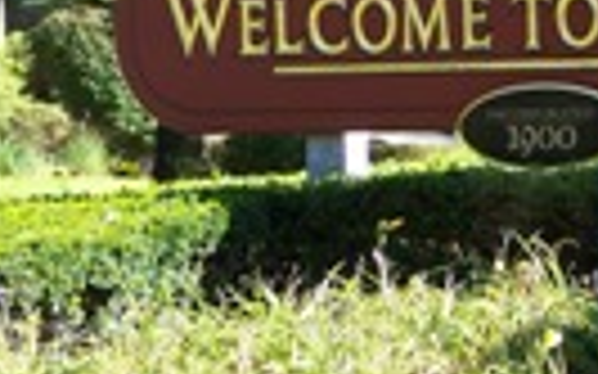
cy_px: 95
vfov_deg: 3.3
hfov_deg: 5.3
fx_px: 6402
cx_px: 522
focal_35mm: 393
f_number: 3.2
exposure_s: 1/200
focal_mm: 23.1
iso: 80
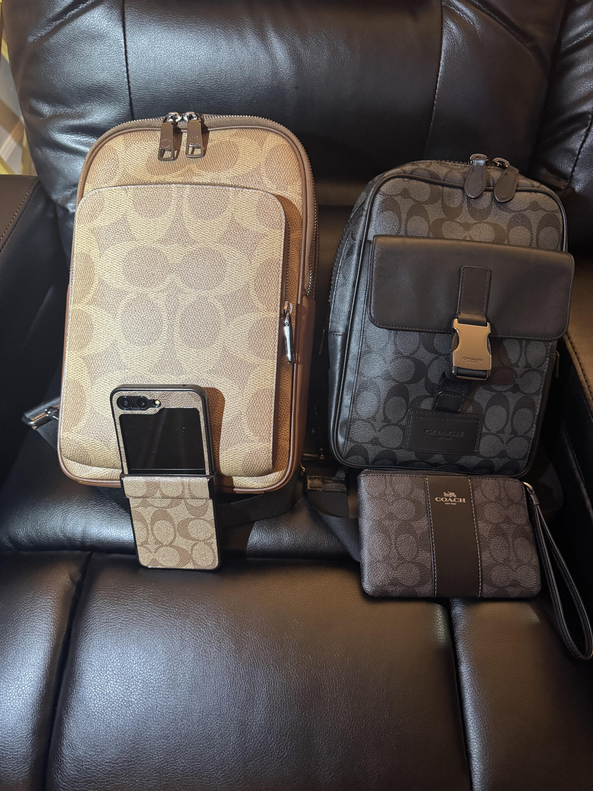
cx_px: 296
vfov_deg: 71.6
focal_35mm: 24
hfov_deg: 56.8
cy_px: 396
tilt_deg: -52.1
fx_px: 548
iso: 800
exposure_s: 1/40
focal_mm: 6.76
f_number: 1.78
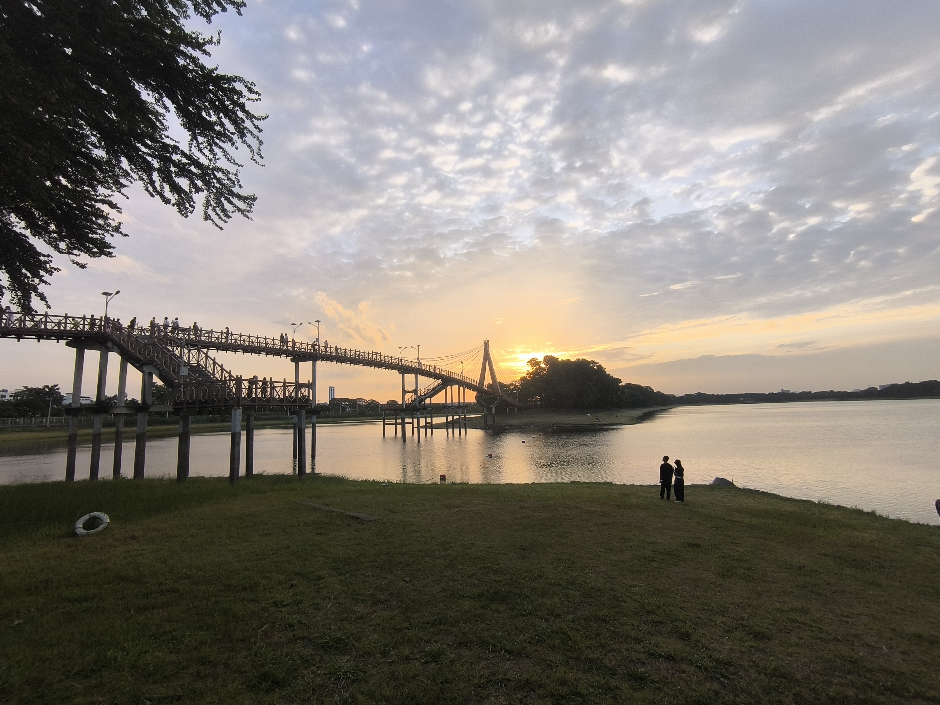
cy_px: 352
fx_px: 434
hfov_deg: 94.5
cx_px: 470
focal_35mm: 16
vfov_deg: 78.1
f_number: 2.2
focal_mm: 1.65
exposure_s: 1/428
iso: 50
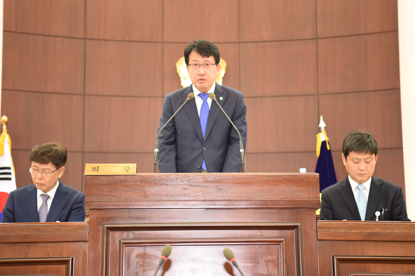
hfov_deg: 28.5
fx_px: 818
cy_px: 138
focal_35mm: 71
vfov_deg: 19.2
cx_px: 205
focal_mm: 70
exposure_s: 1/60
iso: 1800
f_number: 2.8
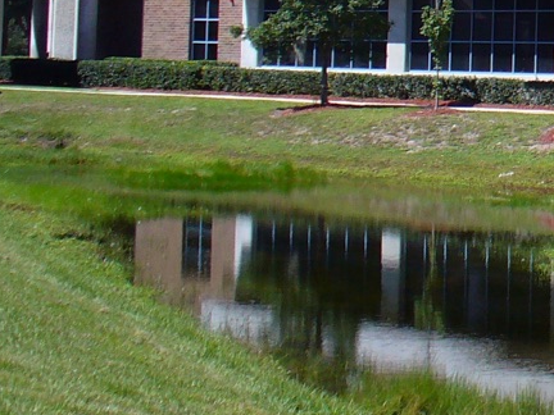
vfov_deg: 10.5
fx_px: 2193
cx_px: 964
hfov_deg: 13.1
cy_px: -190
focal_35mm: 137
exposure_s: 1/320
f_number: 5.6
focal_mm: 6.1
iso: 80
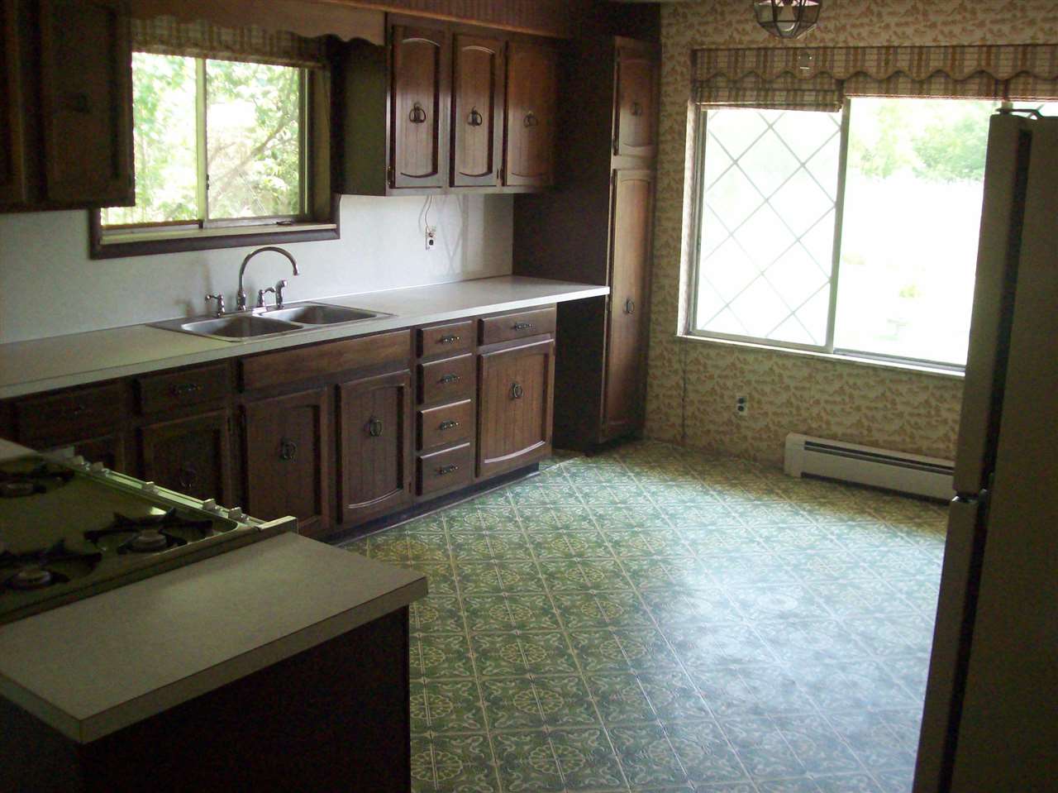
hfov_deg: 51.4
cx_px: 529
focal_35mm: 36
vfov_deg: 39.6
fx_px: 1100
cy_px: 396
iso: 311
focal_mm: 6
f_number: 2.7
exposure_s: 1/128
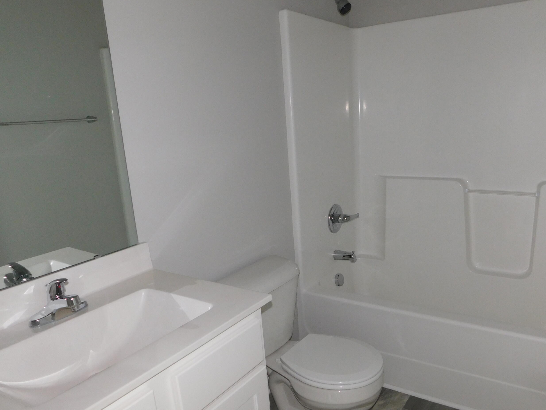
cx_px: 297
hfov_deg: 63.3
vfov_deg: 49.6
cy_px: 235
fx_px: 442
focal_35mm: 28
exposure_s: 1/30
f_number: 3
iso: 200
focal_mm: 4
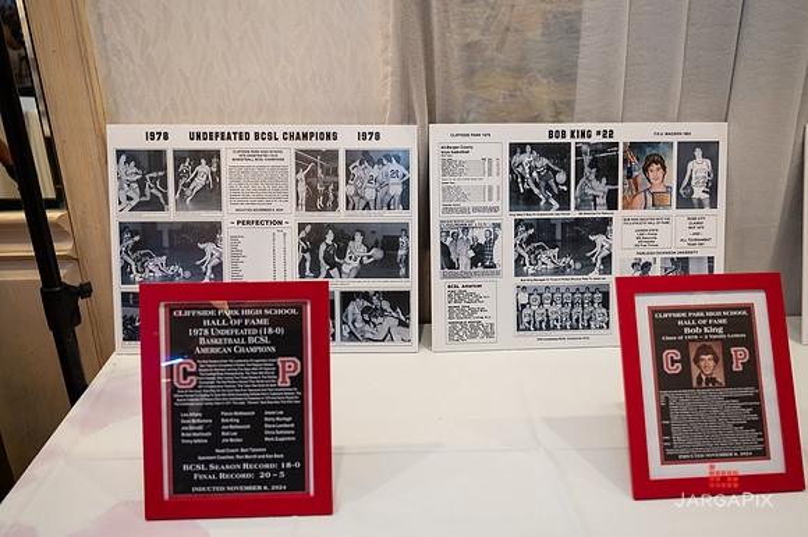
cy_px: 270
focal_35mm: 30
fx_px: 664
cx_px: 418
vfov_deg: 44.1
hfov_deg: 62.6
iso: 1600
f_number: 3.2
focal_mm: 26.5
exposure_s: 1/200
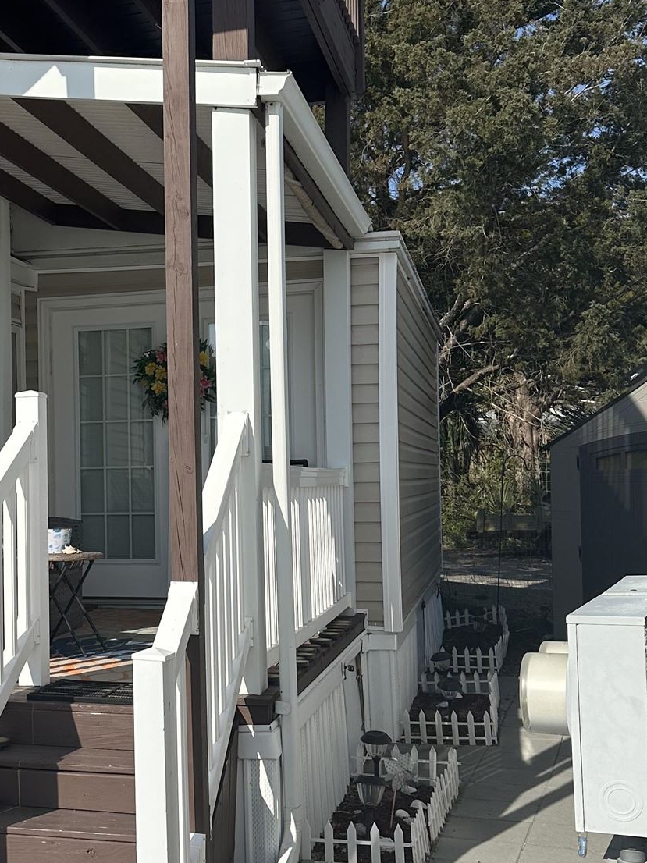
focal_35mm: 50
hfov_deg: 28.3
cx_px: 96
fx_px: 1247
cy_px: 446
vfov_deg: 38.2
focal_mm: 6.86
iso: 80
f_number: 1.78
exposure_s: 1/6623
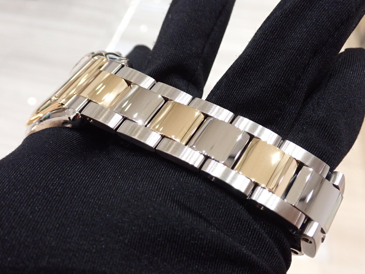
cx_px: 182
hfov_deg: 51.4
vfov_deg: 39.7
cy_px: 137
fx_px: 380
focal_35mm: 36
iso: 640
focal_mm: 6.37
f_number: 3.5
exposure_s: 1/125
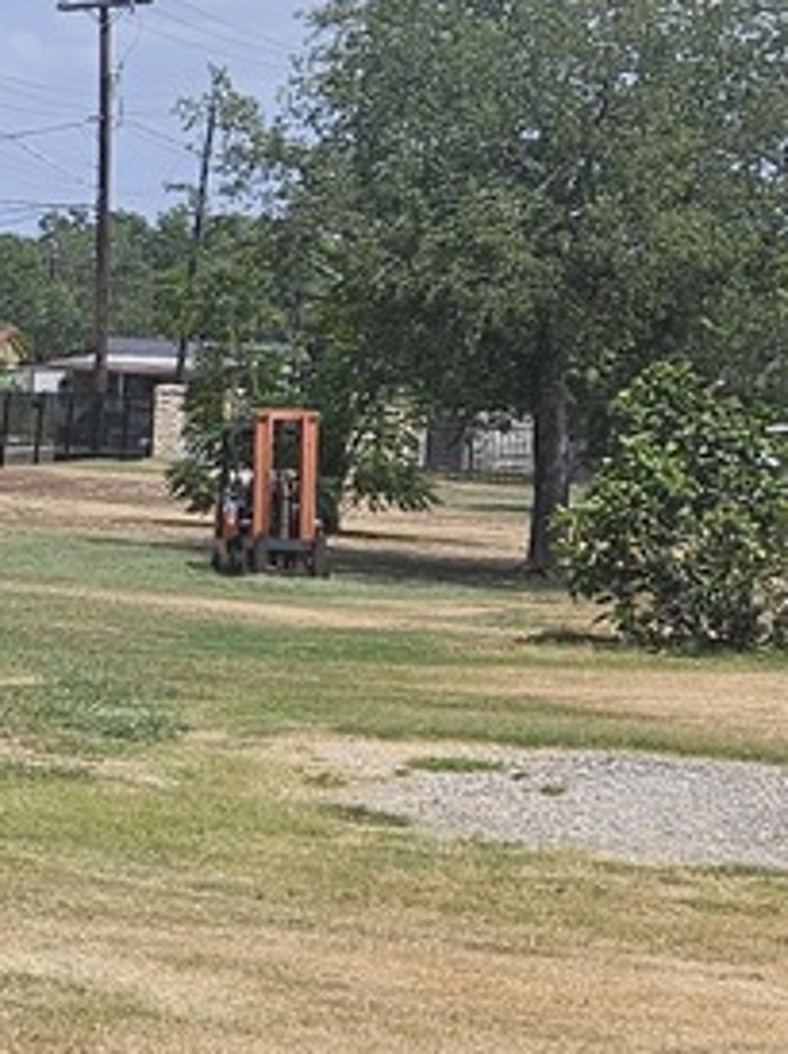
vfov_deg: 16.3
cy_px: 562
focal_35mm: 121
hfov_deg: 11.2
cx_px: -738
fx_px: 3678
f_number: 1.8
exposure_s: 1/3160
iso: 25
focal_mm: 5.4
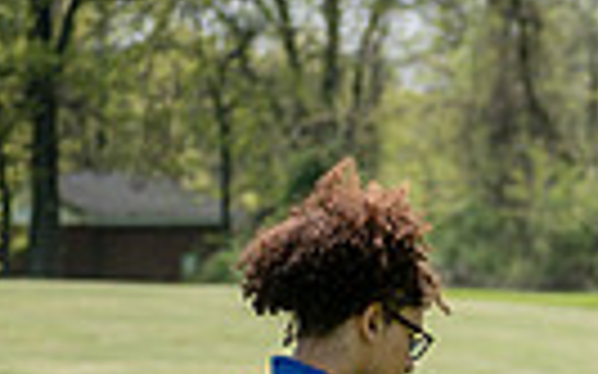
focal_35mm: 355
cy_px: 764
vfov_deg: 3.7
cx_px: 1025
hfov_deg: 5.8
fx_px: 5783
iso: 100
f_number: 3.5
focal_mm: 80
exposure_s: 1/1000
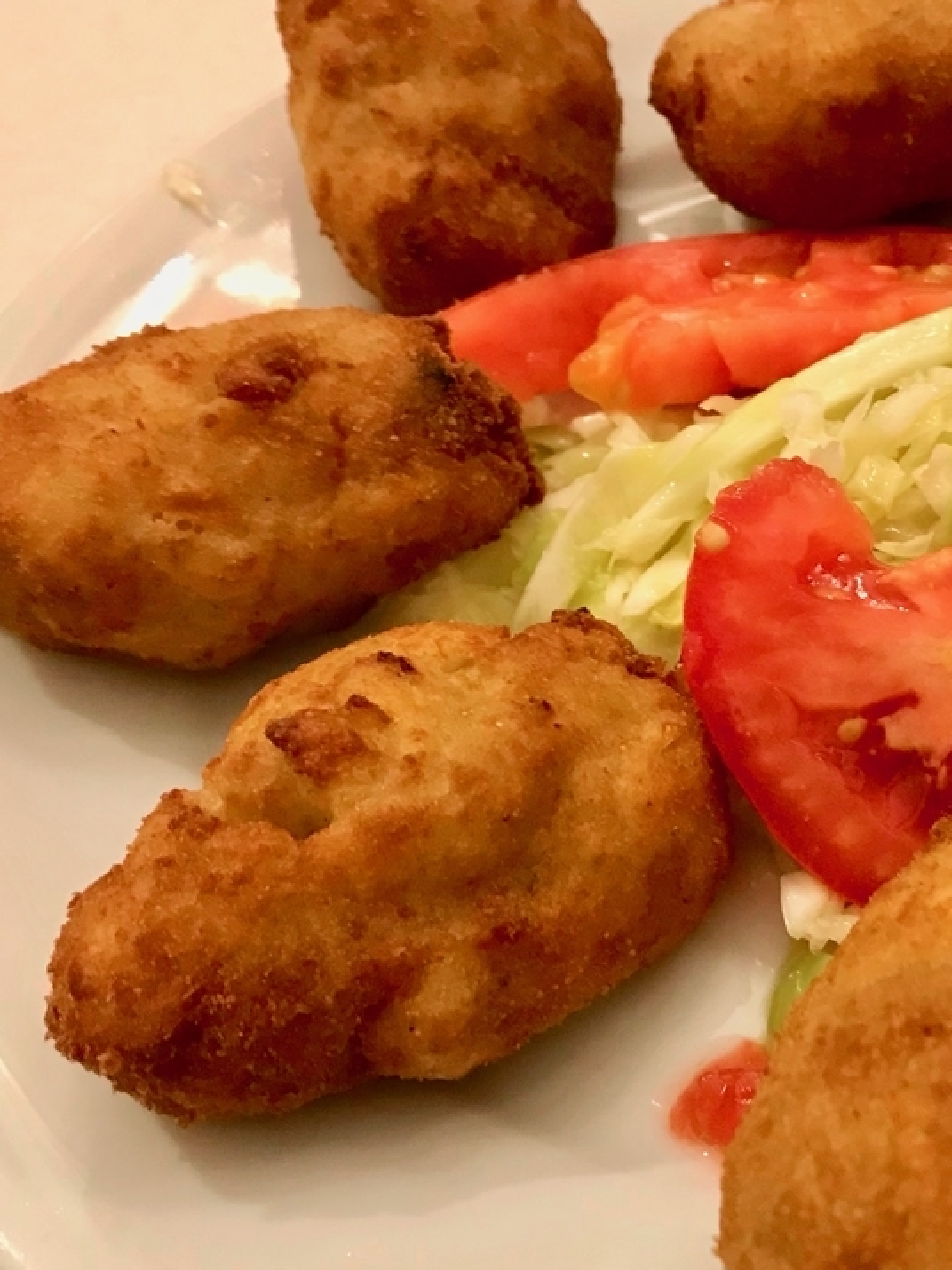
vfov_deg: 40.4
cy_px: 691
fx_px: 1724
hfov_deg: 29.8
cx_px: 824
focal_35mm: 47
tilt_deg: -51.6
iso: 80
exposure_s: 1/8
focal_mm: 3.99
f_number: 1.8
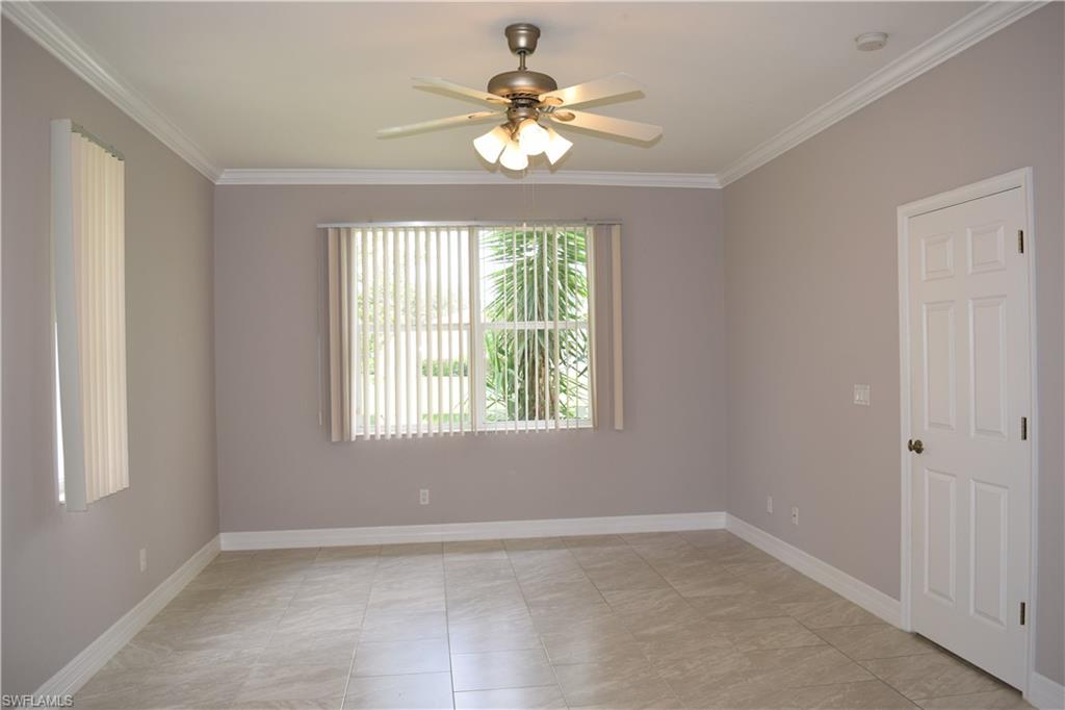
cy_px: 355
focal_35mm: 27
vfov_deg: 47.9
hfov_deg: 67.4
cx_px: 532
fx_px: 798
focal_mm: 18
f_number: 5.6
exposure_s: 1/125
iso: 360
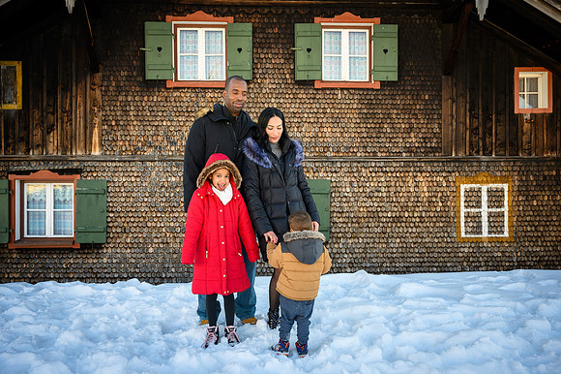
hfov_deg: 58.7
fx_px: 498
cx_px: 280
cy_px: 187
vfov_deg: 41.1
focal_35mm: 32
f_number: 5.6
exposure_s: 1/125
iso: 200
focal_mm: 32
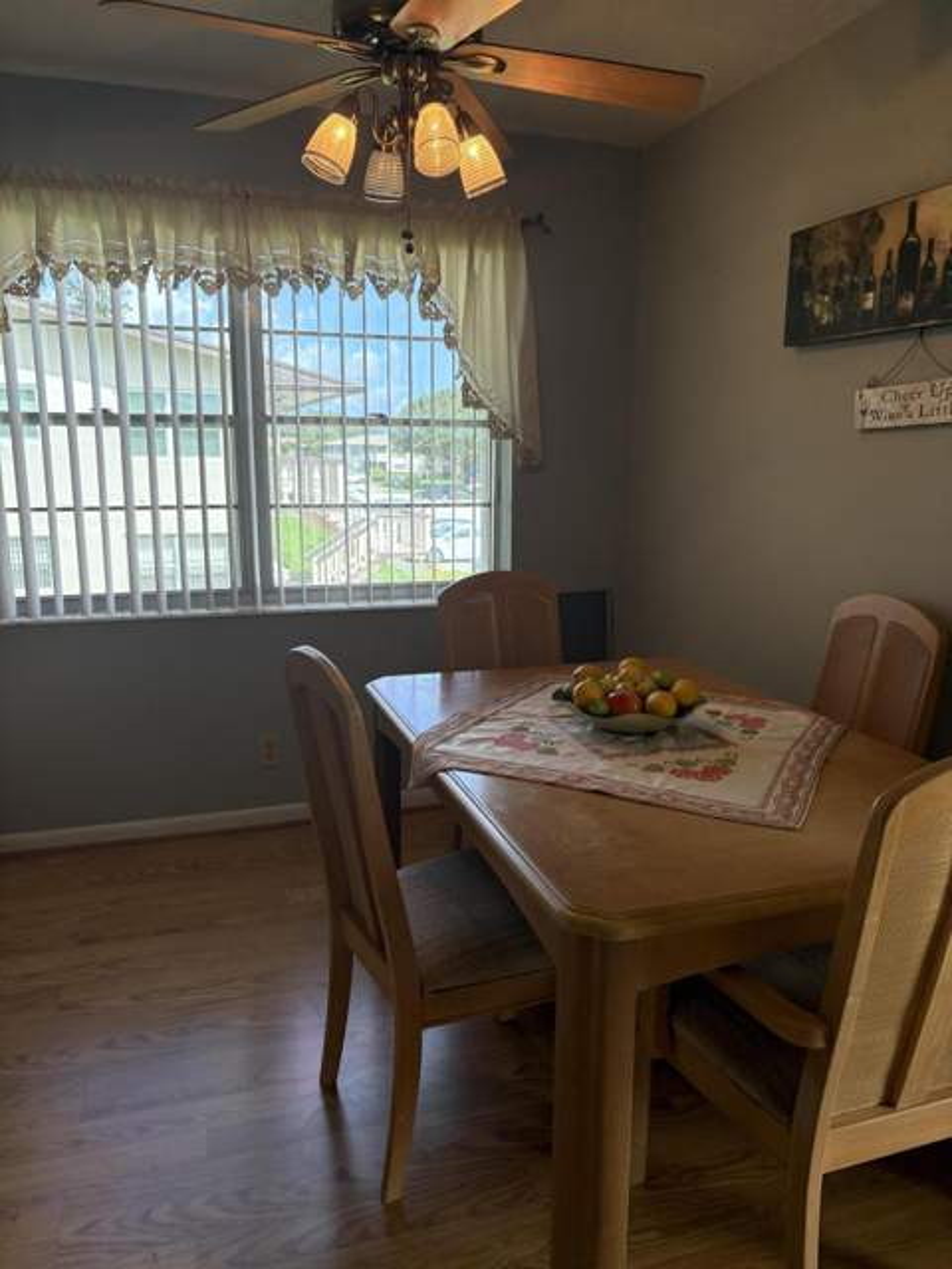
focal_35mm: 26
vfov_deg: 67.3
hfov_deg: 53.1
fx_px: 953
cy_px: 634
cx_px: 476
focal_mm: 5.96
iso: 125
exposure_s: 1/226
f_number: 1.6
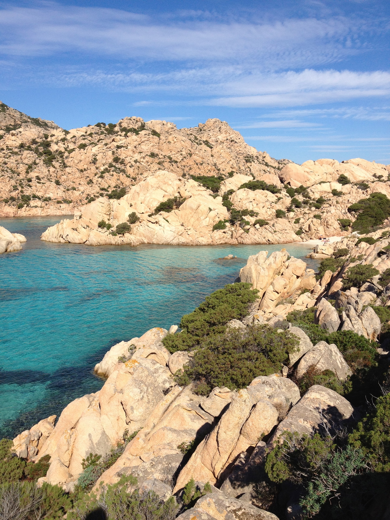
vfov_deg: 52.6
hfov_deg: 40.7
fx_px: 526
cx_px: 195
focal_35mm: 35
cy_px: 260
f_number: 2.4
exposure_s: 1/2208
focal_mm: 4.28
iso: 64
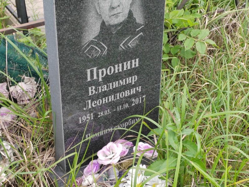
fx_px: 518
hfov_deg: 27.0
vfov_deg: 20.4
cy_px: 94
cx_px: 124
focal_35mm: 72
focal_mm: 5.52
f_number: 1.9
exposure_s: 1/140
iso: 100
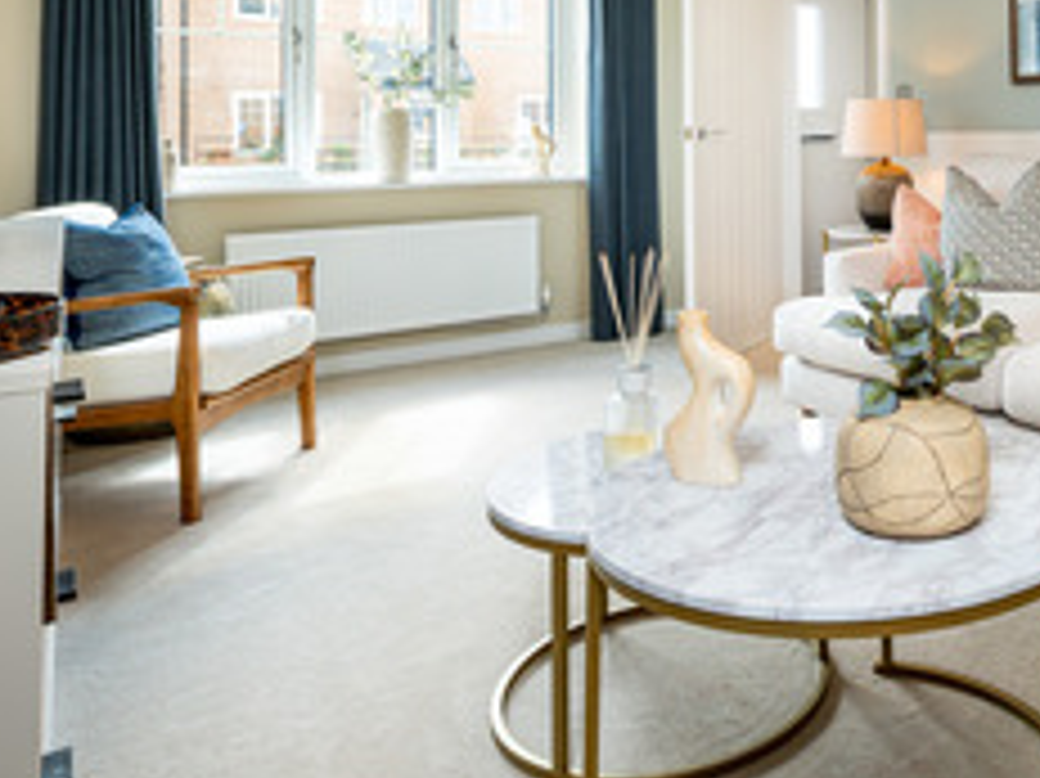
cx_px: 891
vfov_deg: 42.1
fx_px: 961
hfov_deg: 51.6
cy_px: 153
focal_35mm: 32
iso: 200
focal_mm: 16
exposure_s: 1/10
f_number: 10
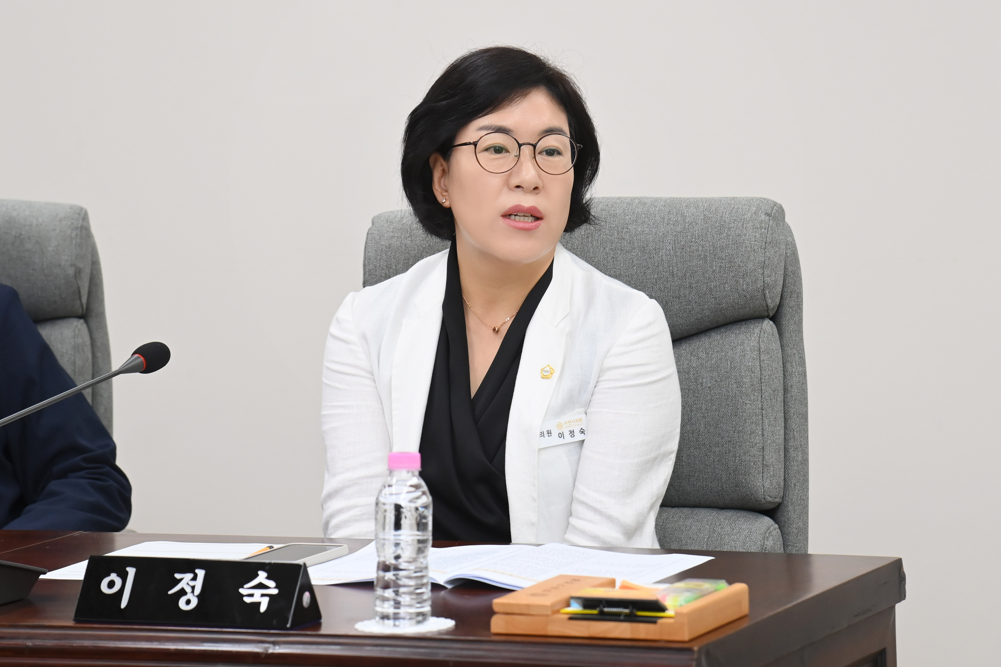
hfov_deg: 17.1
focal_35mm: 120
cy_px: 334
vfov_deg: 11.4
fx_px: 3336
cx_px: 500
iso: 2500
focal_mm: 120
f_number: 6.3
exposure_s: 1/250
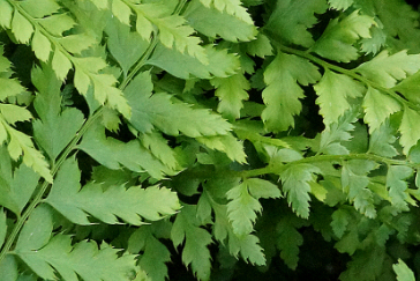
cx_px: 61
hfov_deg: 4.2
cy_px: 62
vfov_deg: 2.8
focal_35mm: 494
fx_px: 5765
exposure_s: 1/100
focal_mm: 100
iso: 3200
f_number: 13
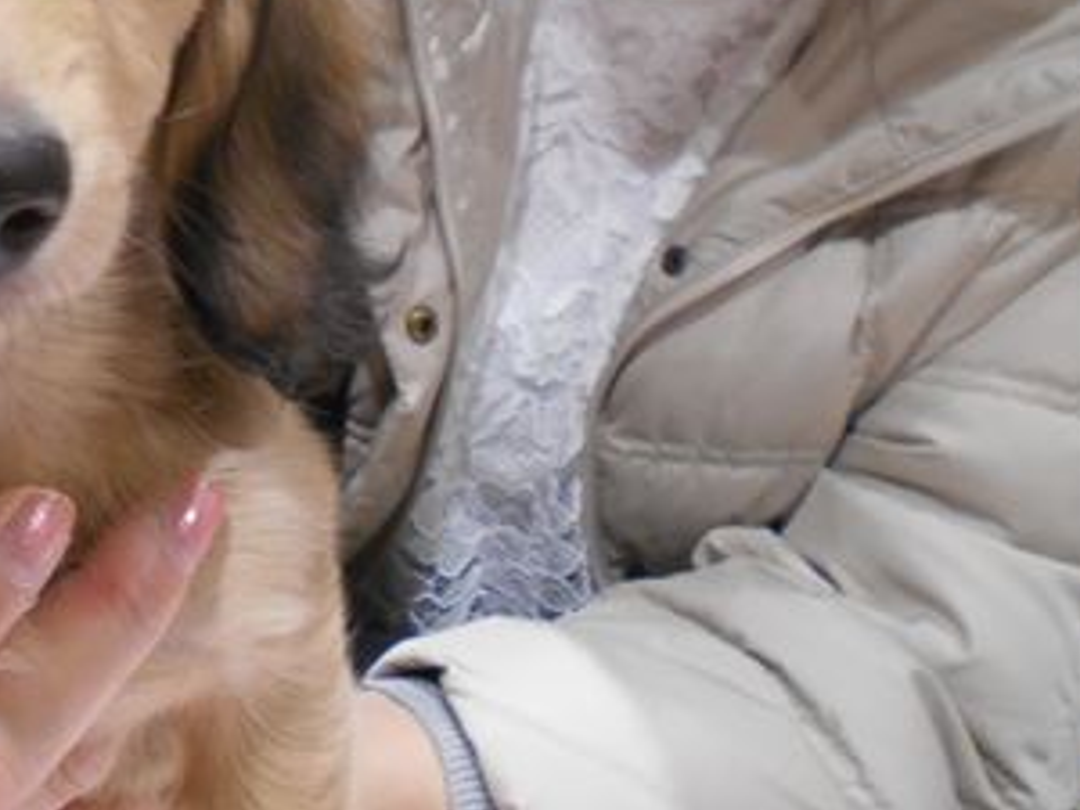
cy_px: 68
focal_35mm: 52
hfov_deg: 33.9
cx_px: 25
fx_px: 1622
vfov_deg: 27.0
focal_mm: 4.6
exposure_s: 1/30
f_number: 3.2
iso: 280
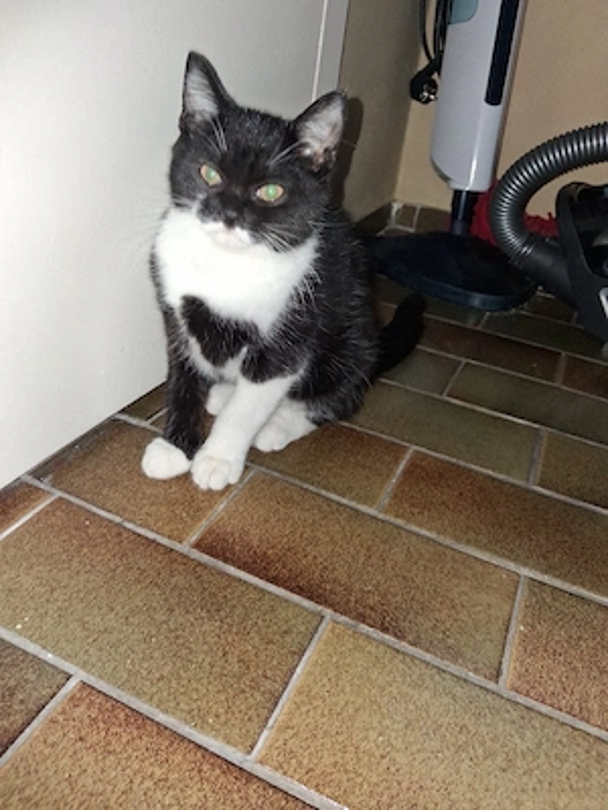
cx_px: 304
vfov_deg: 65.3
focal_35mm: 27
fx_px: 632
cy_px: 405
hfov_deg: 51.4
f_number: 1.8
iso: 320
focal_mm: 4
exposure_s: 1/100
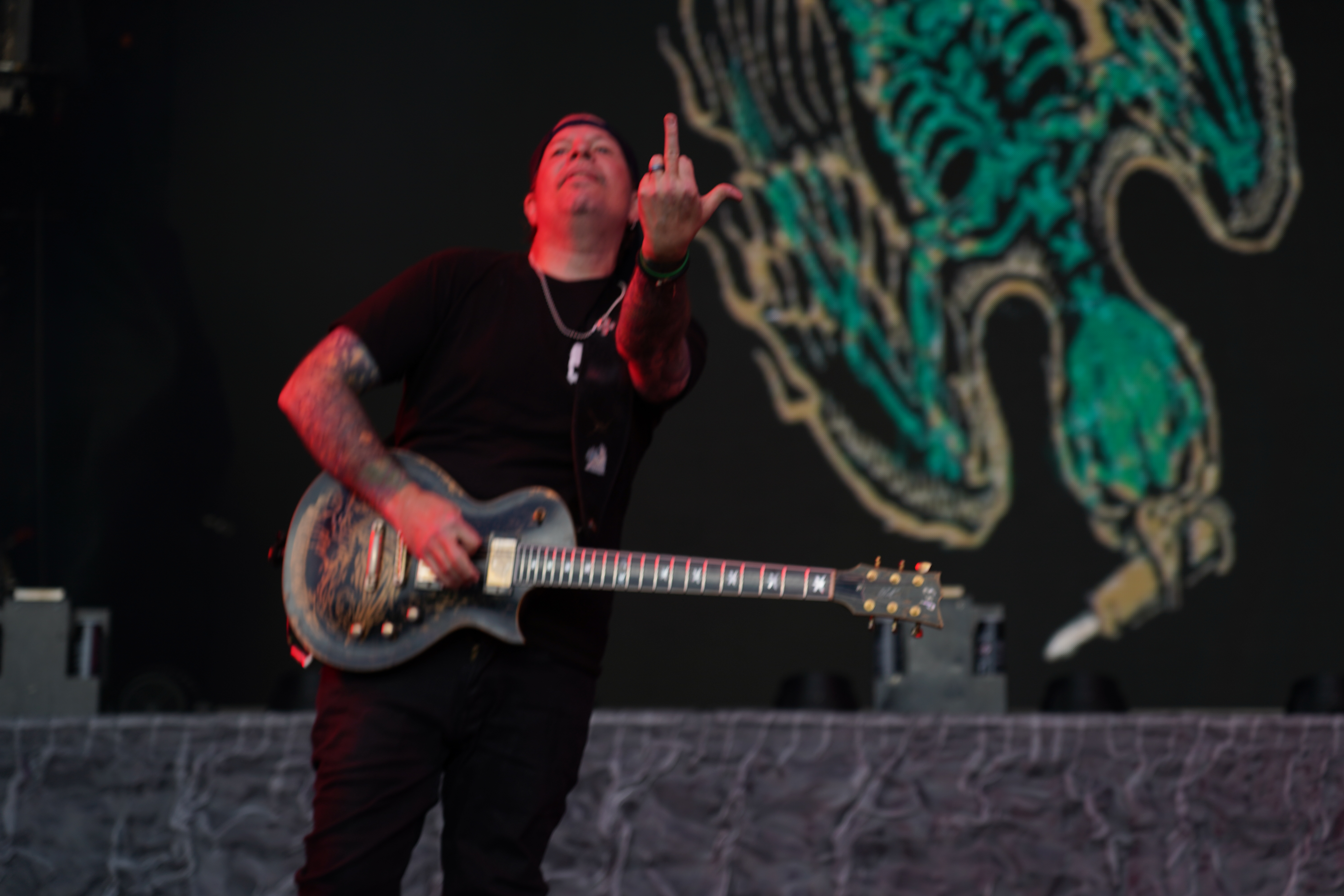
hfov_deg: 19.5
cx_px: 672
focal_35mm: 105
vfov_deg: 13.0
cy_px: 448
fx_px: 3920
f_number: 4
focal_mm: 105
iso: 100
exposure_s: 1/125
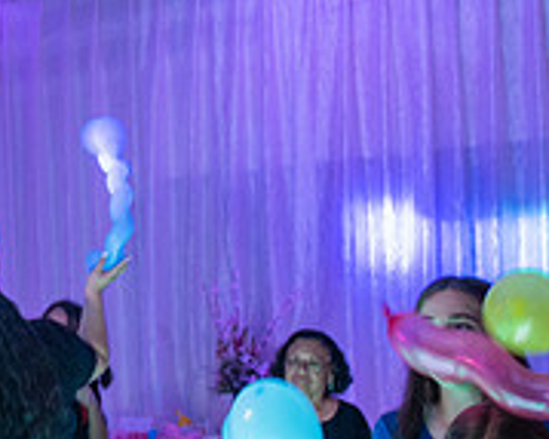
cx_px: -123
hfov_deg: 23.6
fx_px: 1185
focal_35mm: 73
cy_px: 149
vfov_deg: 20.9
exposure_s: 1/60
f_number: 3.2
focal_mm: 24
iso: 1250
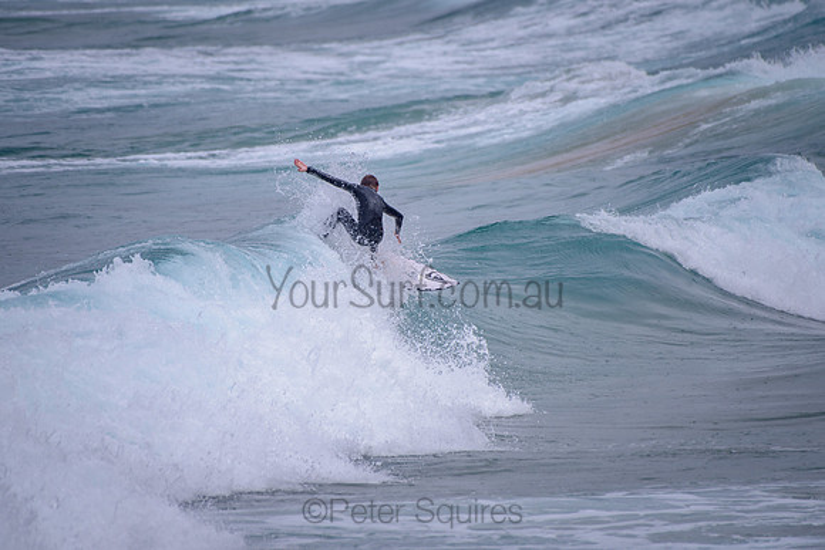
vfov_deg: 2.2
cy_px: 229
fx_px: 14052
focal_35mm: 613
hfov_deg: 3.4
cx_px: 383
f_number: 5.6
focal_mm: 500
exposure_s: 1/2000
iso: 100
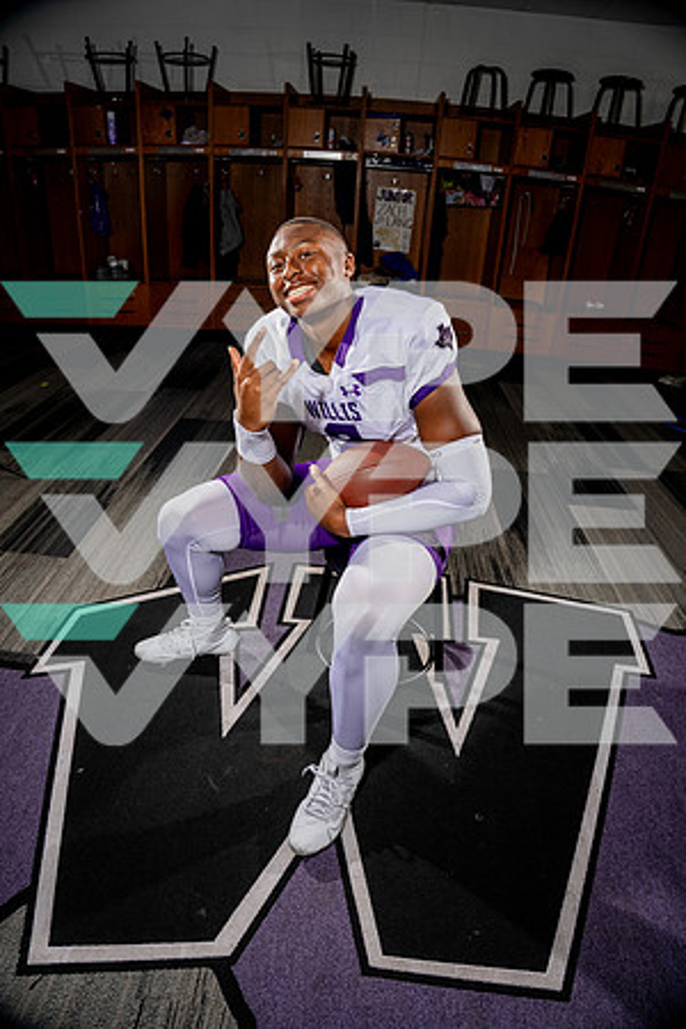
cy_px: 514
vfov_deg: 84.0
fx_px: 572
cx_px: 343
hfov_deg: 61.9
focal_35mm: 20
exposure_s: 1/250
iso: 100
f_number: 5.6
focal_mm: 20
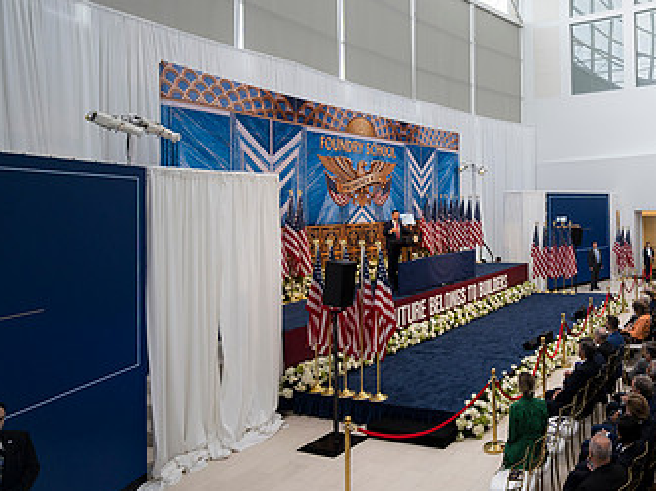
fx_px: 511
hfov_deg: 58.1
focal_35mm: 27
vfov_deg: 51.1
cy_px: 205
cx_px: 563
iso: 180
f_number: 4
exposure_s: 1/200
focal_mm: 16
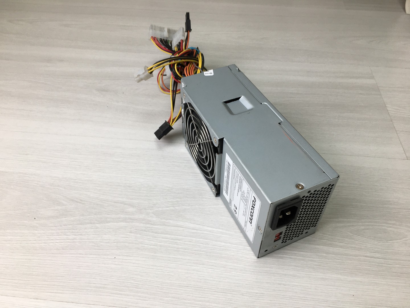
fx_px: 343
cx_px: 205
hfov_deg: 61.7
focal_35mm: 29
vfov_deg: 48.2
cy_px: 154
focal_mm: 4.15
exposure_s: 1/100
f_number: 2.2
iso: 32
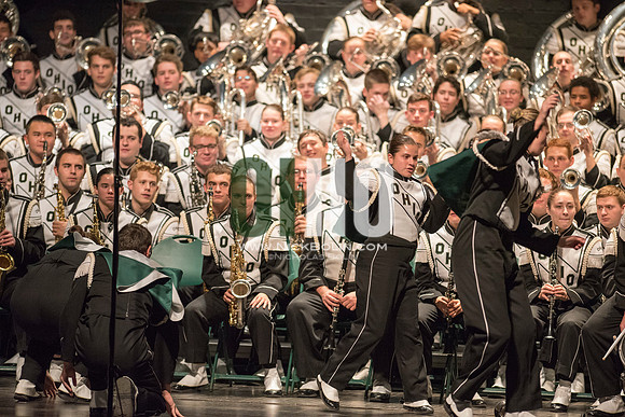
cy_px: 208
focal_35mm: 300
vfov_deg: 4.6
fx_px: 5209
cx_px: 312
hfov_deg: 6.9
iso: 4000
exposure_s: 1/500
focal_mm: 300
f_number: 2.8
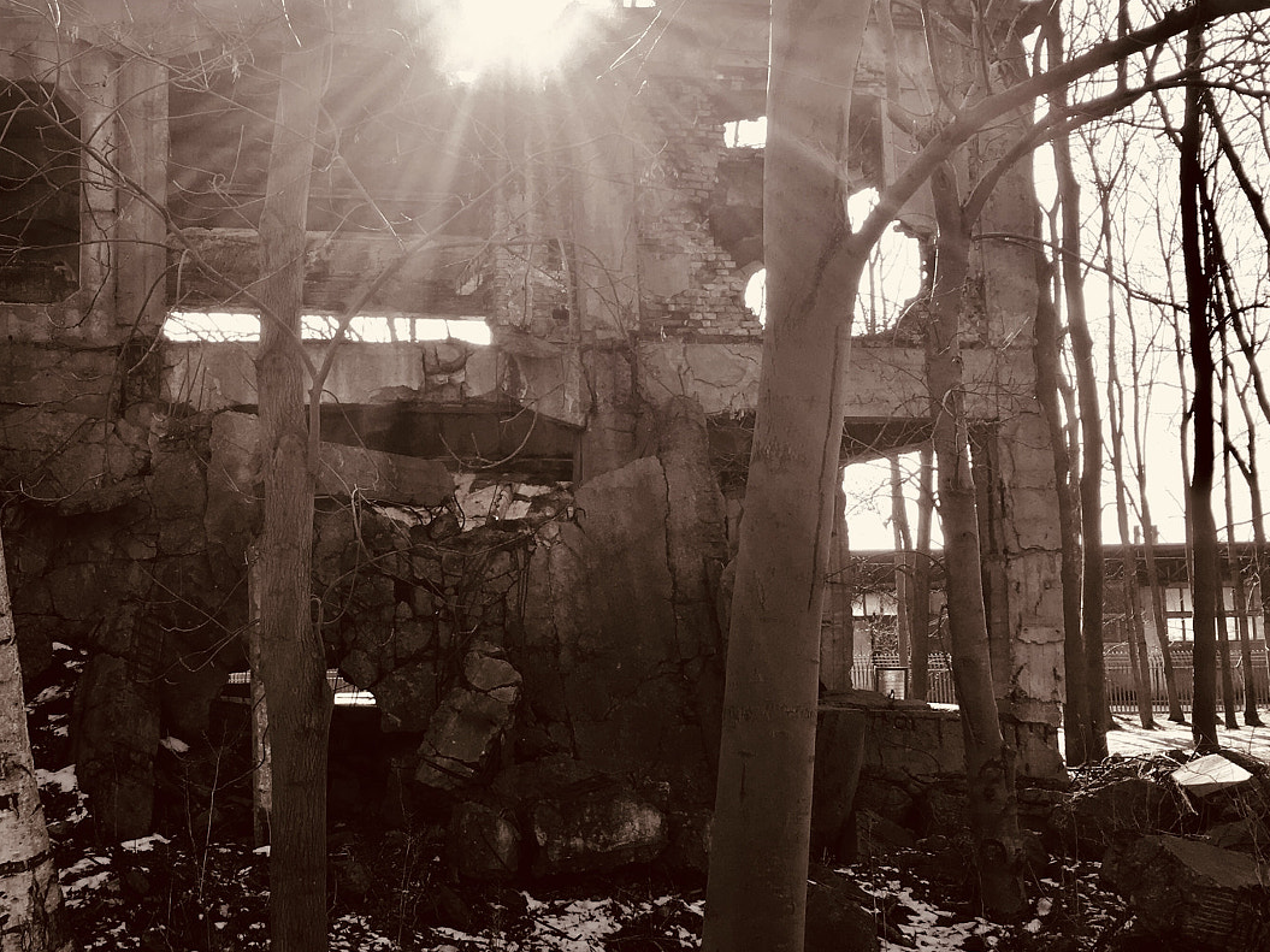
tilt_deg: +7.1
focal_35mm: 44
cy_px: 471
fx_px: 1614
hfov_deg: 42.5
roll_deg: +0.2
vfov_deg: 32.9
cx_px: 441
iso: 25
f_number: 2.2
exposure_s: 1/225
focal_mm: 4.15
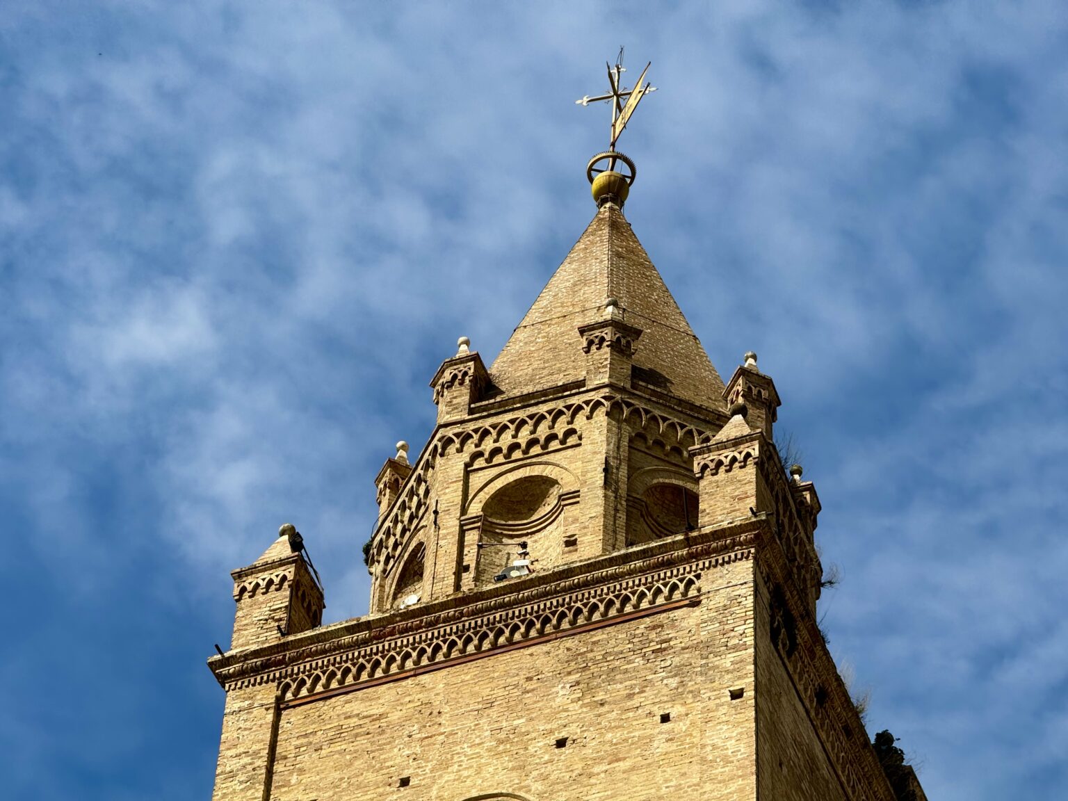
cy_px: 400
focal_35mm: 120
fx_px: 3702
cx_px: 534
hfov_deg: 16.4
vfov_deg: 12.3
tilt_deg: +50.2
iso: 50
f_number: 2.8
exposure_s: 1/2212
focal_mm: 15.66
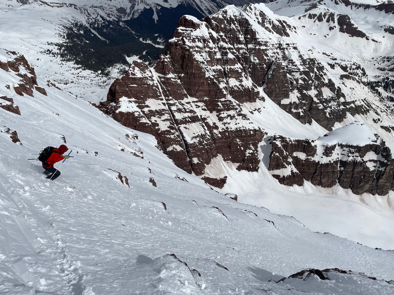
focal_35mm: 26
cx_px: 197
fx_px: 296
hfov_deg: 67.3
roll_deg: +2.5
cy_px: 148
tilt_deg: -32.6
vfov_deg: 53.1
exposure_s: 1/20408
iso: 32
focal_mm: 4.2
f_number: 1.6
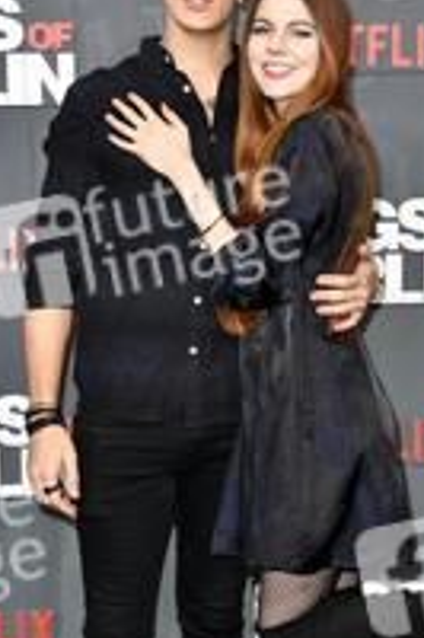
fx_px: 1557
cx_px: 230
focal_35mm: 88
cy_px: 402
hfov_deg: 15.5
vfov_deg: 23.1
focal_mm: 44
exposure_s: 1/200
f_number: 5.6
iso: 320
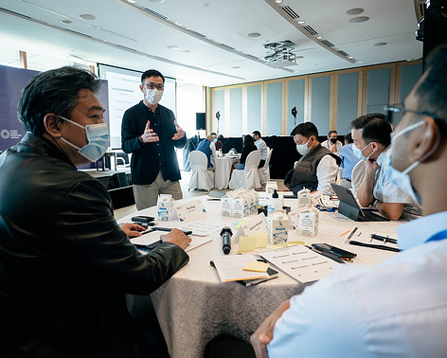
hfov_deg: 70.3
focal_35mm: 24
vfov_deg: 58.8
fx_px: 318
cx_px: 220
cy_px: 179
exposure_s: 1/100
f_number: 1.7
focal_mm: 10
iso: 400
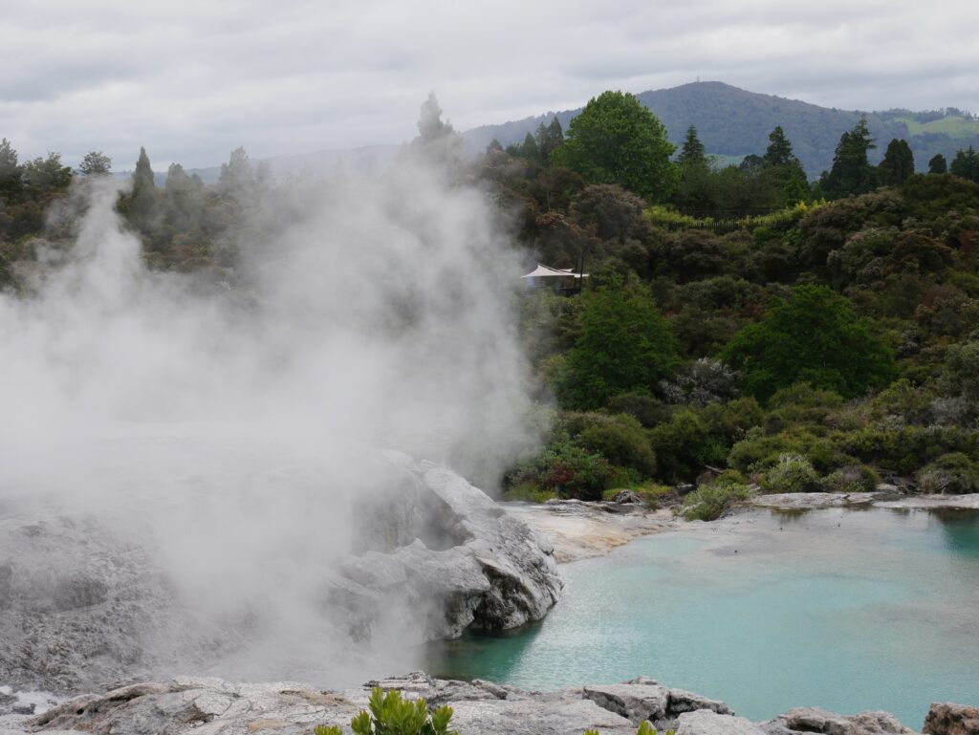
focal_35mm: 64
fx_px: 1811
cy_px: 368
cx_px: 490
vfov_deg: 22.9
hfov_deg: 30.3
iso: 200
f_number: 8
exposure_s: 1/250
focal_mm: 32
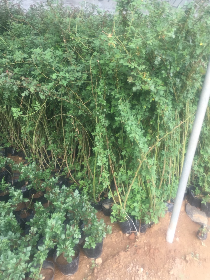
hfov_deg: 45.5
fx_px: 251
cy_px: 138
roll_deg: +0.9
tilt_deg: -20.0
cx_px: 104
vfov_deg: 58.3
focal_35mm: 31
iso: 50
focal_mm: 4.15
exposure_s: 1/100
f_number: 2.2
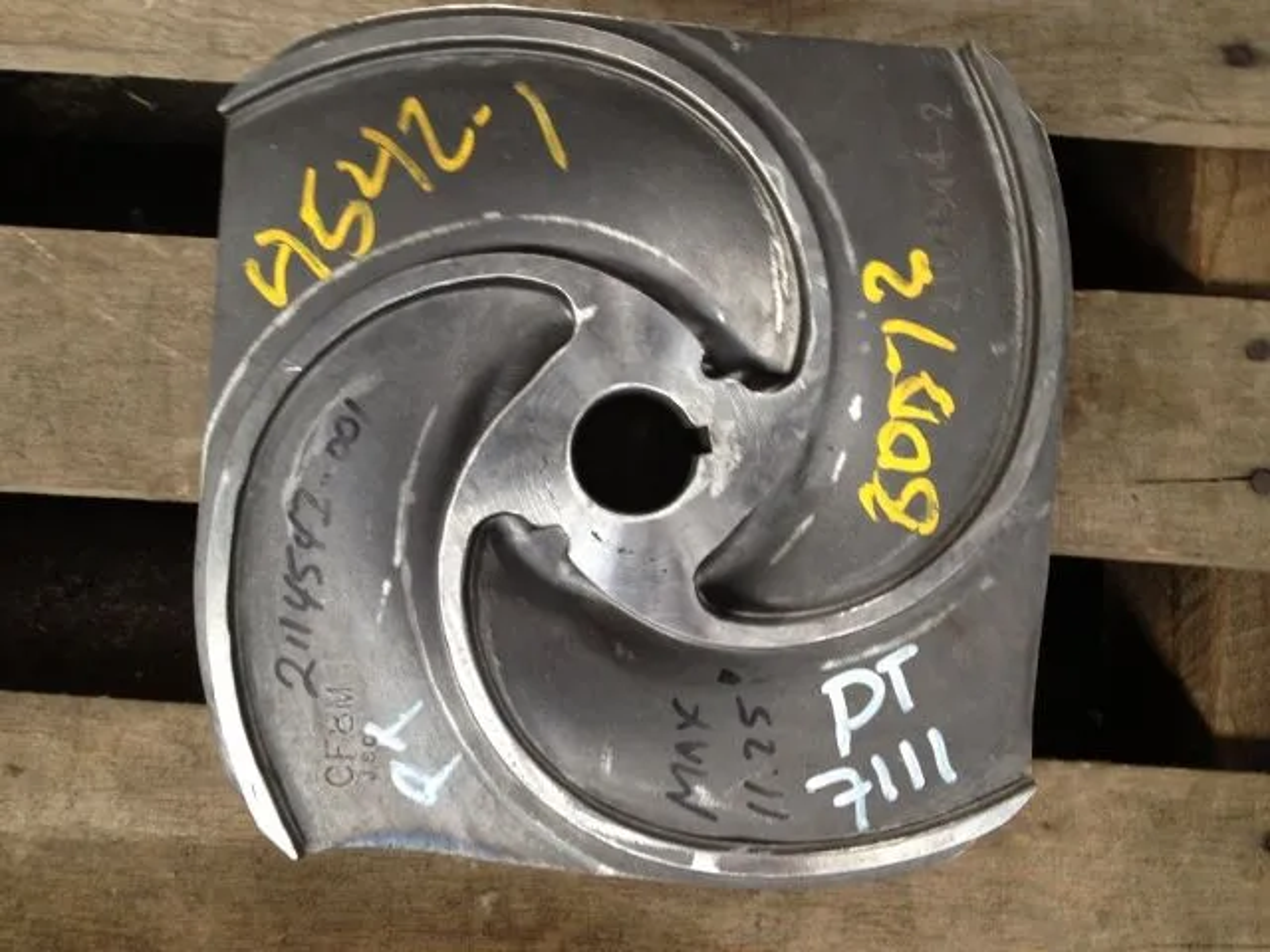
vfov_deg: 40.7
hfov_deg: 52.6
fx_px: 1284
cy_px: 476
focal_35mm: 35
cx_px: 635
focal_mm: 4.28
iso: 80
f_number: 2.4
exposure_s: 1/20
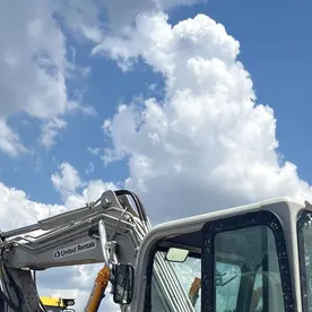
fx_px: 622
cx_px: 260
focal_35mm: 61
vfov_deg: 24.4
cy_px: 412
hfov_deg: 27.5
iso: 50
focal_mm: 5.96
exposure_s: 1/3623
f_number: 1.6
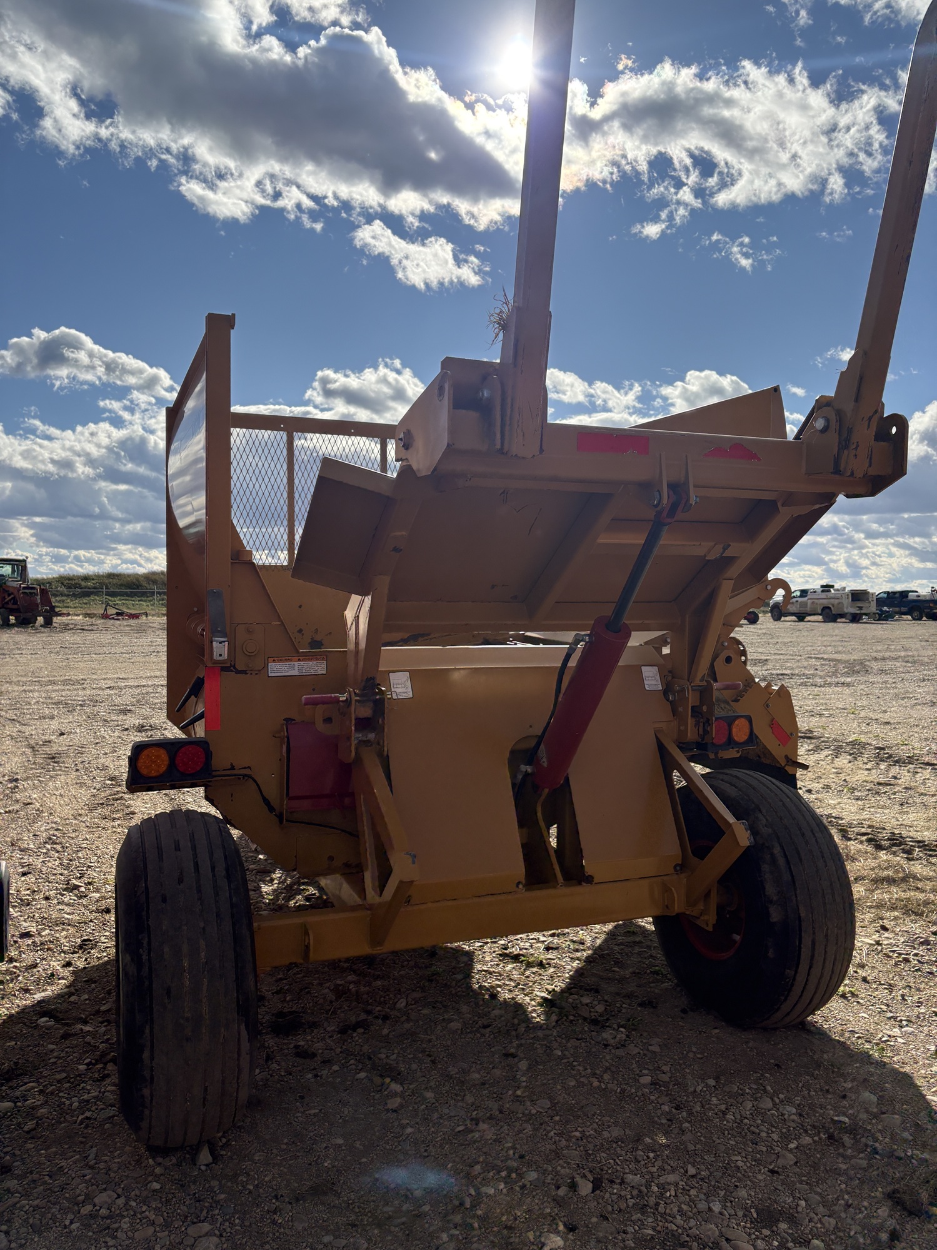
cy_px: 625
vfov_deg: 67.3
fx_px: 938
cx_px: 468
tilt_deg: -0.5
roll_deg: -1.0
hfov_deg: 53.1
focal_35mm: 26
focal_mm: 5.96
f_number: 1.6
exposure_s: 1/7813
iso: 50
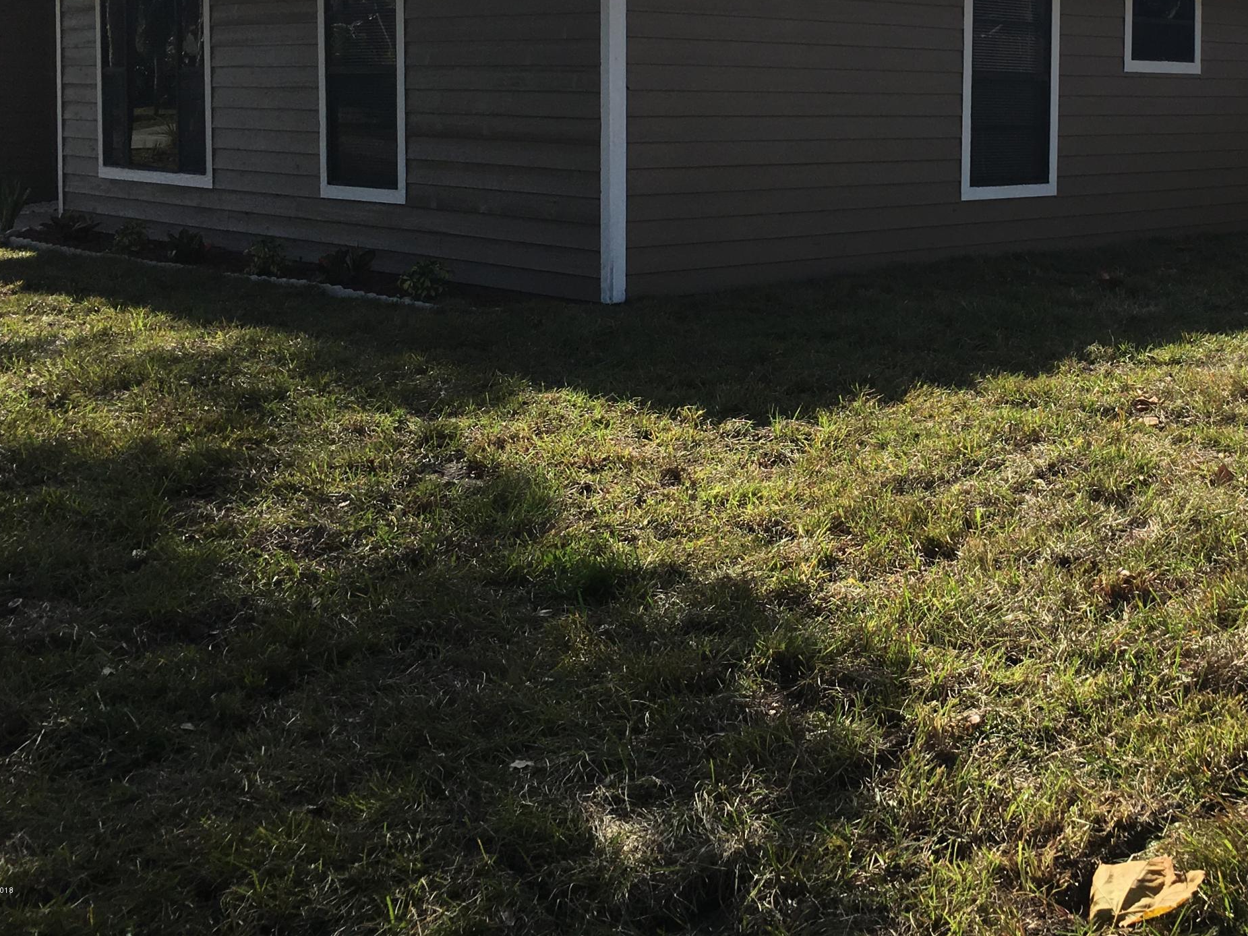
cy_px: 179
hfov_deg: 39.2
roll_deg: -1.5
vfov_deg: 30.1
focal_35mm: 47
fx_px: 1694
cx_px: 953
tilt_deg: -1.8
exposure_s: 1/1451
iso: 25
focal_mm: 4.15
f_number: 2.2
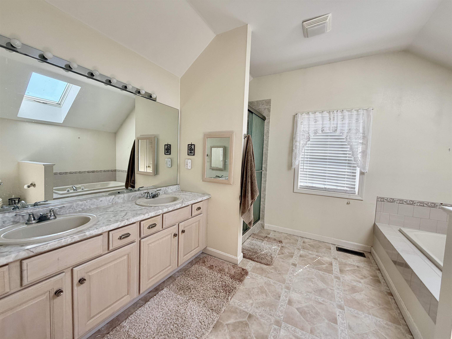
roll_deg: -2.7
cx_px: 226
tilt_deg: -3.2
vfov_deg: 85.7
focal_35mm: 14
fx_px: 183
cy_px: 170
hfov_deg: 102.1
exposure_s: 1/121
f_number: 2.2
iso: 80
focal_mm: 2.22
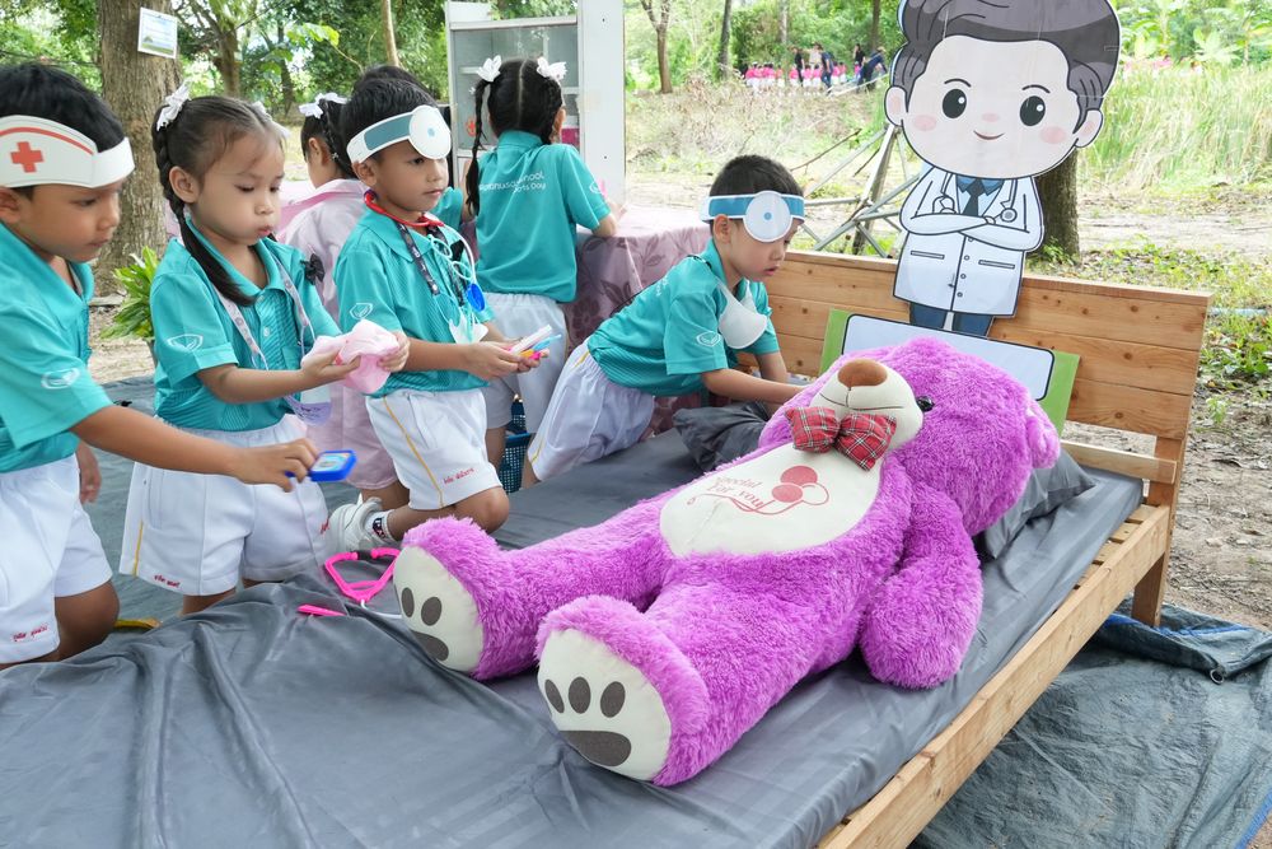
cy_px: 424
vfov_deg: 38.4
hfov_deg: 55.1
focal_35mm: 34
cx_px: 636
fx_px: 1219
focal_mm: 23
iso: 2000
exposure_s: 1/100
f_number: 7.1
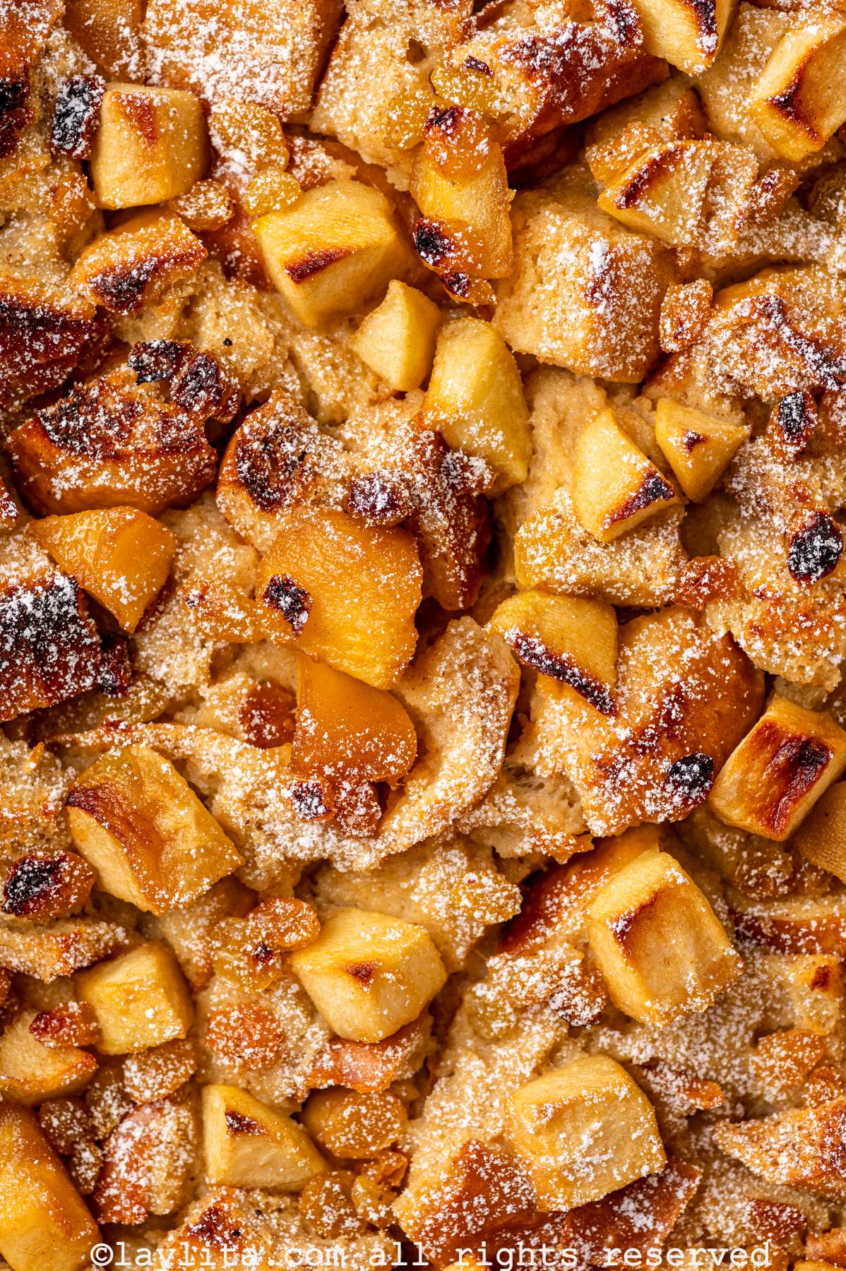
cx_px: 423
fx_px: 3529
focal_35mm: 100
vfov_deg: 20.4
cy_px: 636
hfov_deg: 13.7
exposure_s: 1/200
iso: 250
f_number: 8
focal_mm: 100
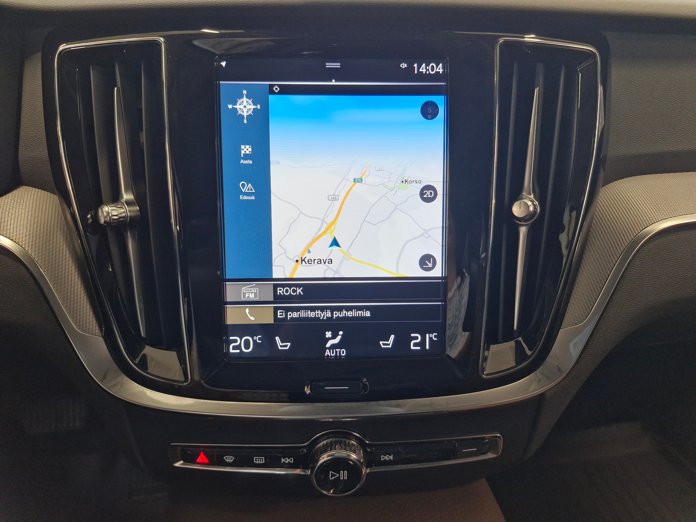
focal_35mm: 23
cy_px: 261
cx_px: 348
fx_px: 462
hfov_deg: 73.9
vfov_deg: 58.9
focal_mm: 5.54
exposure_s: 1/100
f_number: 1.8
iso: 250
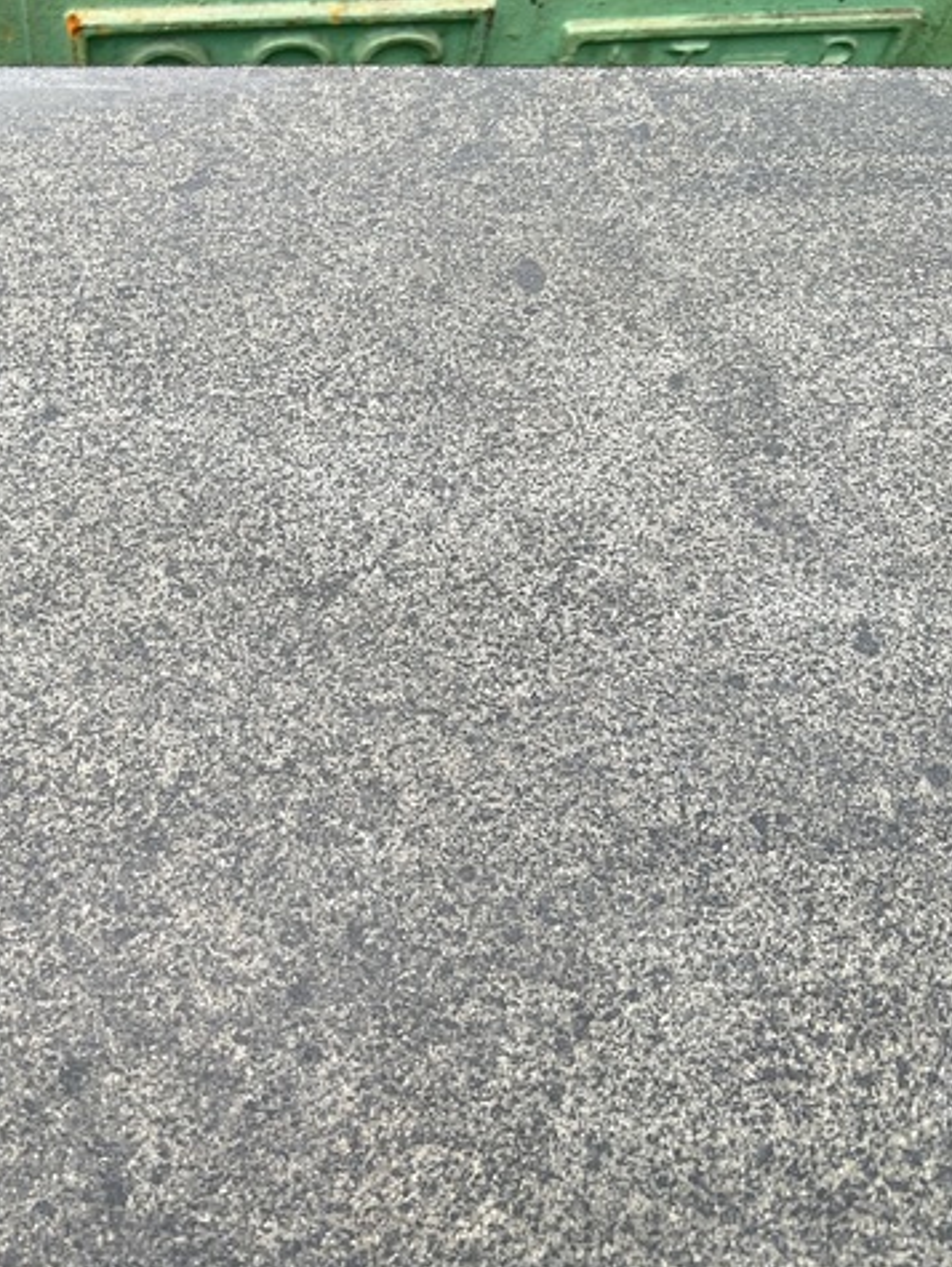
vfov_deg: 52.6
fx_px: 1282
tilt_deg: -63.5
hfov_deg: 39.3
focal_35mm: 35
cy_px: 638
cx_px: 200
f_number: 1.5
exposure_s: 1/202
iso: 50
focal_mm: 5.7
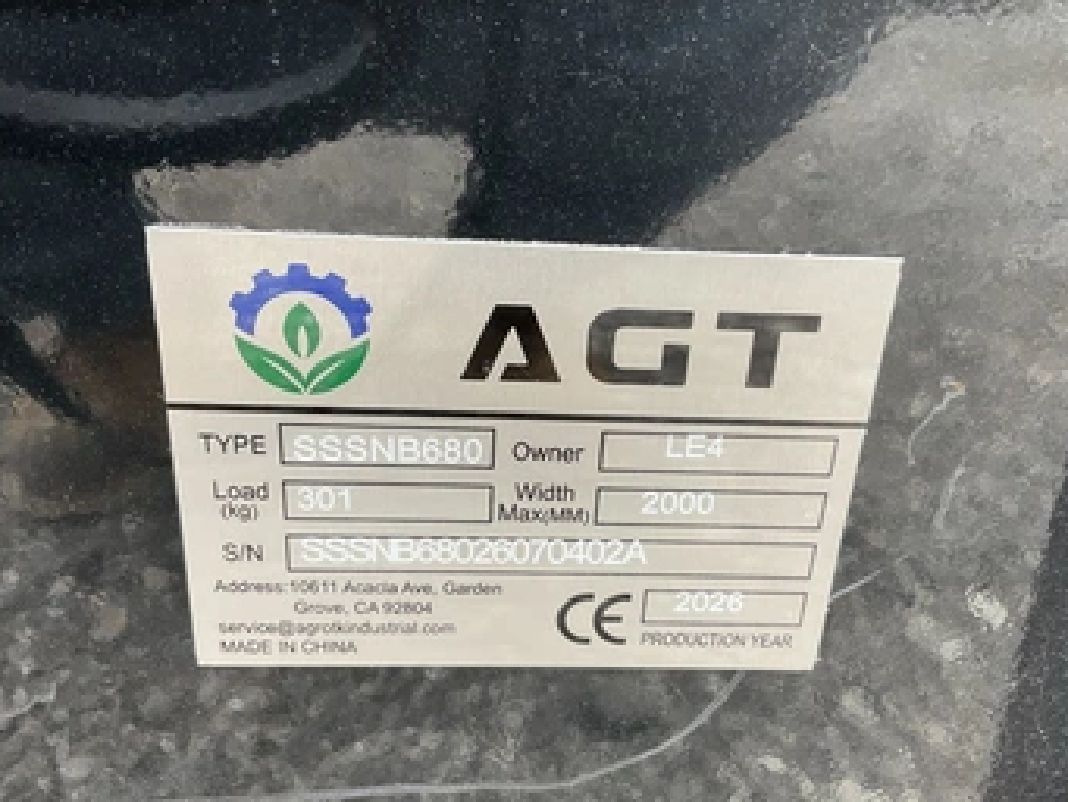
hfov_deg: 53.9
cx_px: 557
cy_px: 426
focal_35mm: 34
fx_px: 1049
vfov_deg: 41.8
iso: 40
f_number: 1.8
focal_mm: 3
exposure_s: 1/122
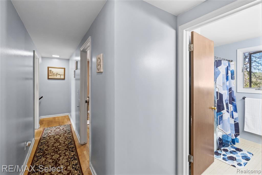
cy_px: 88
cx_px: 131
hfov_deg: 96.8
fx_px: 116
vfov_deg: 73.7
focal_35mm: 16
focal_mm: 16
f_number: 5.6
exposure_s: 1/30
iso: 5000
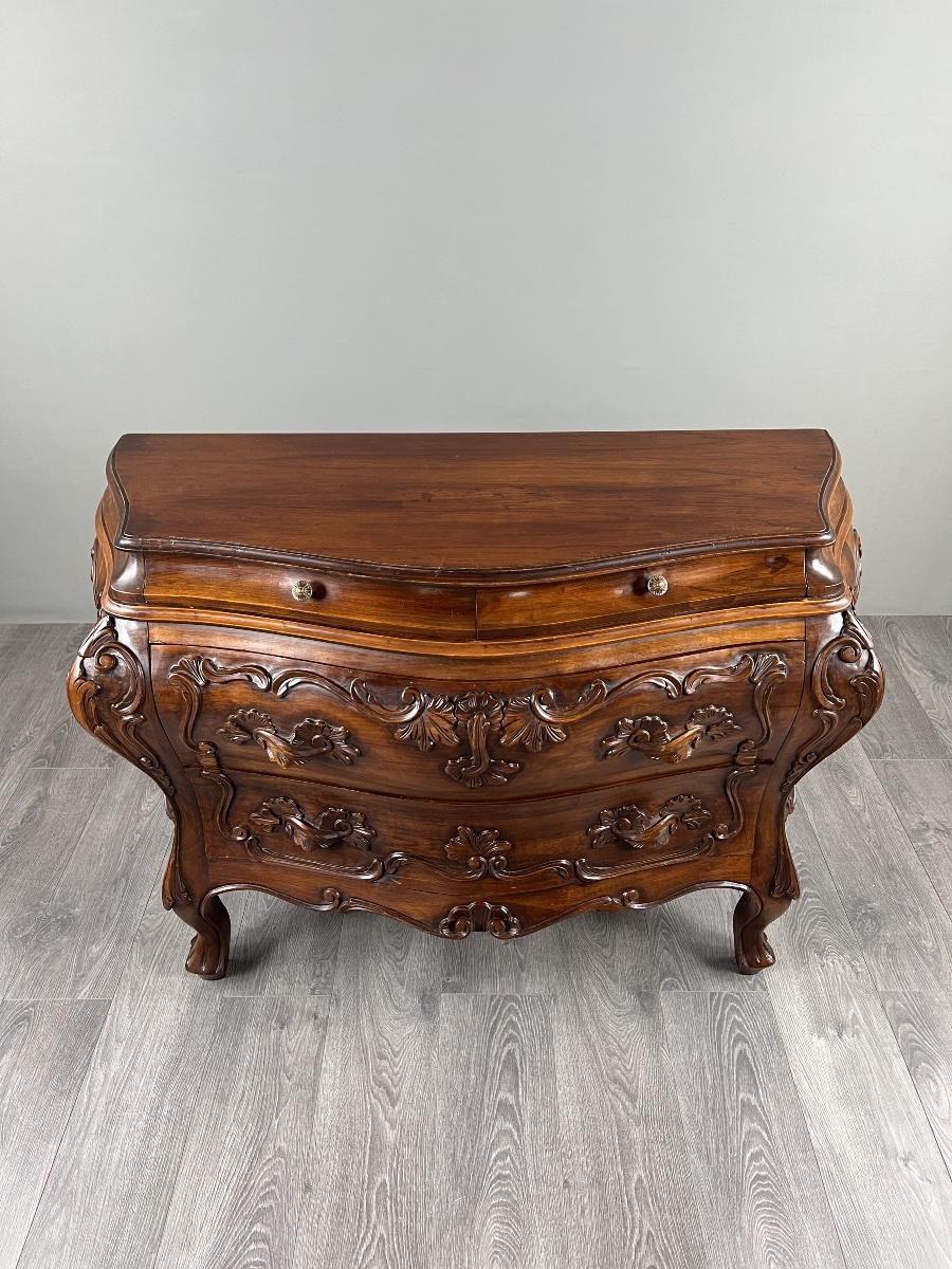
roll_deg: +0.4
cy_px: 634
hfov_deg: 53.1
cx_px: 476
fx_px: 953
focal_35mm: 26
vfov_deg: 67.3
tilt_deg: -33.7
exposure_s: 1/50
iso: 100
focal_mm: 5.7
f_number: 1.5
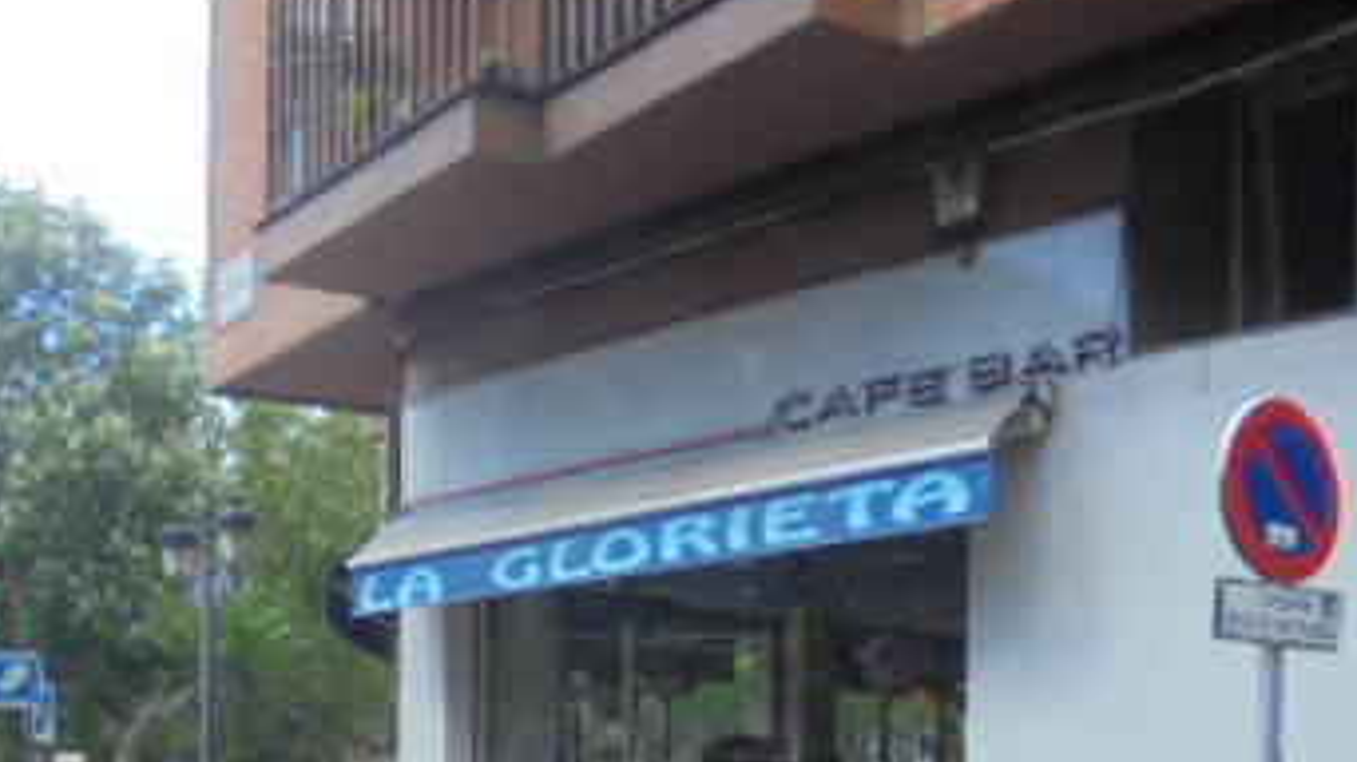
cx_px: 480
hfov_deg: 38.8
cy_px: 925
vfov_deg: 21.0
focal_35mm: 53
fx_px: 1906
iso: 100
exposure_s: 1/250
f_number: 3.5
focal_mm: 4.6
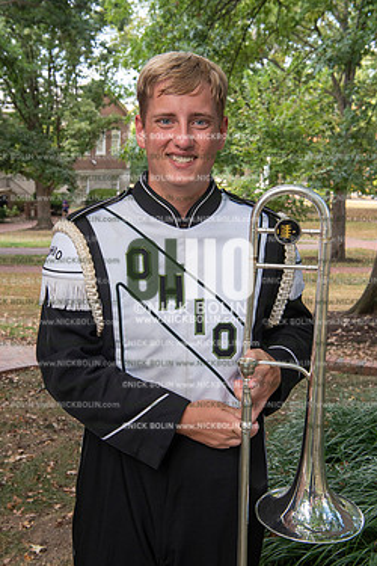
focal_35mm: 48
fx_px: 754
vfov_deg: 41.1
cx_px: 190
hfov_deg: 28.1
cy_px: 281
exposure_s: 1/100
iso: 500
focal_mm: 40
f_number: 8
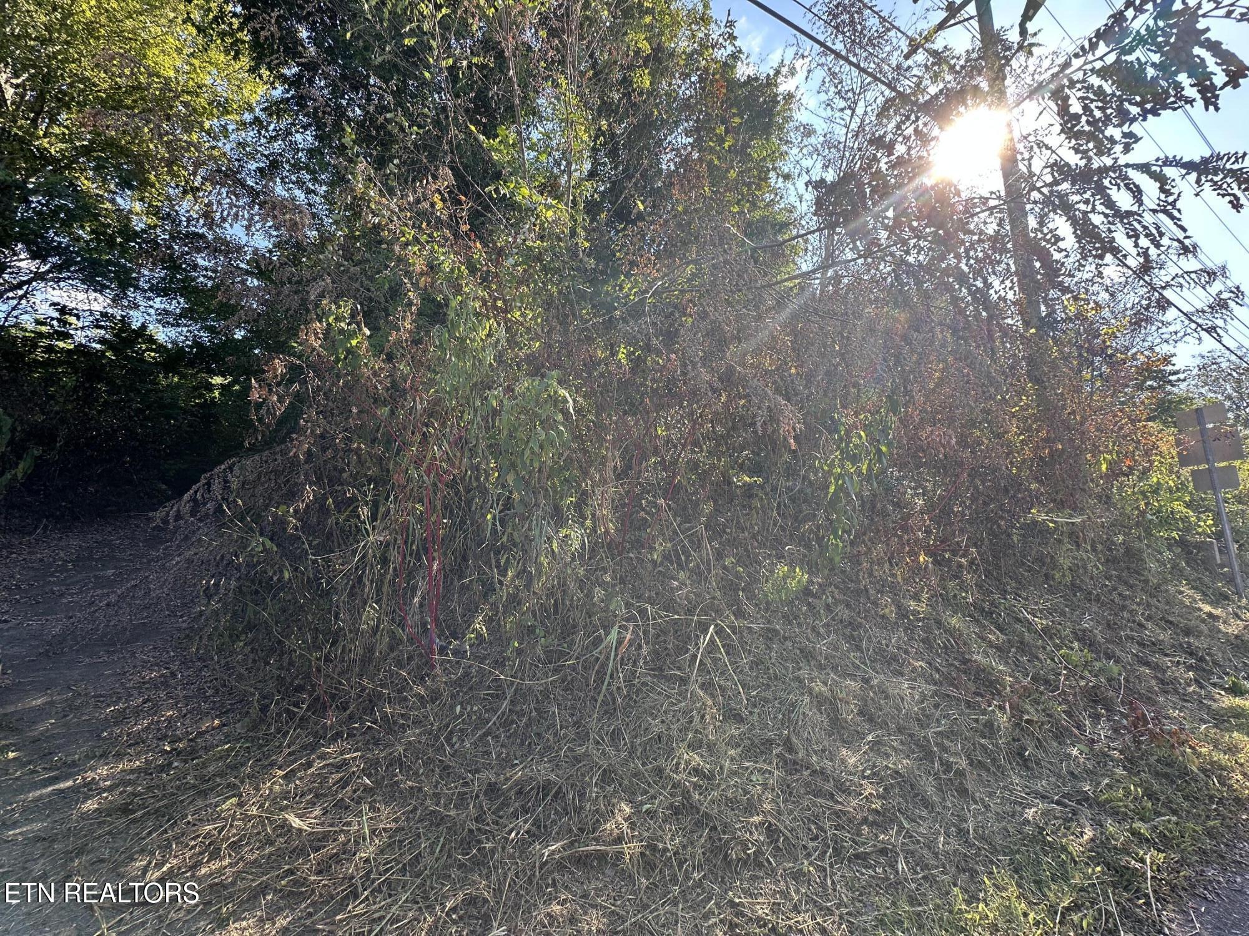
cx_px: 624
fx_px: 505
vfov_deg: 85.7
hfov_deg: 102.1
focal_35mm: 14
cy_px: 468
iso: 40
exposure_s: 1/327
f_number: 2.2
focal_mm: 2.22
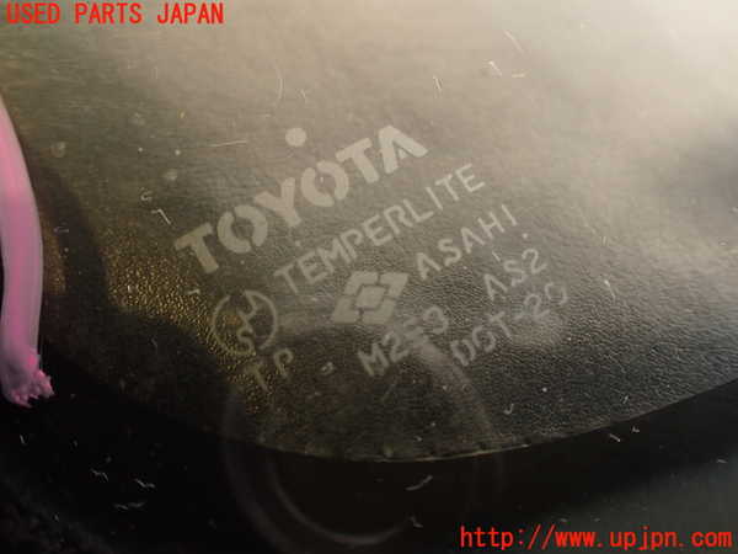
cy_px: 277
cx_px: 369
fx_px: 640
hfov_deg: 60.0
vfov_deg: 46.8
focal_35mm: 30
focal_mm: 5.4
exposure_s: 1/50
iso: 200
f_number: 2.3
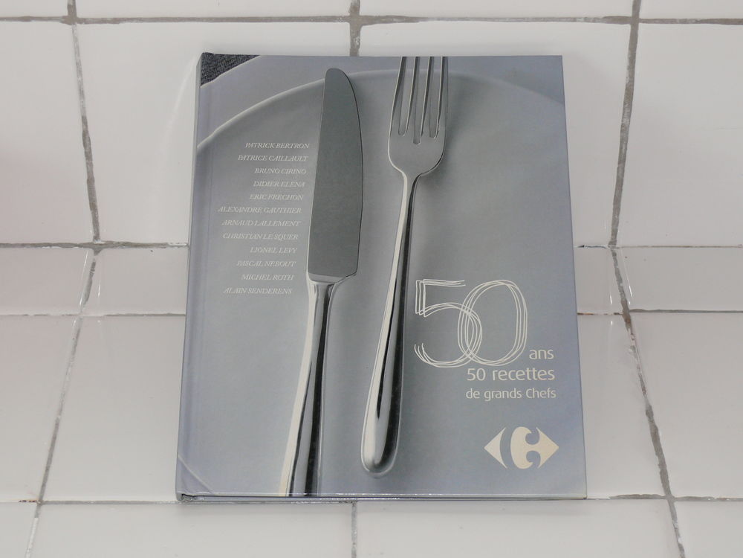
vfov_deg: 18.9
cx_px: 372
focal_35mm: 78
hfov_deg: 25.0
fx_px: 1674
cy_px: 279
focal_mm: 12.7
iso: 100
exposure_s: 1/30
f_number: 3.2
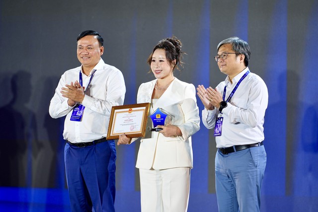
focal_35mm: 200
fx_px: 1767
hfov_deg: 10.3
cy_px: 106
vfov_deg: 6.9
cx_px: 159
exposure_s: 1/160
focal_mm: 200
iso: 200
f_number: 3.2
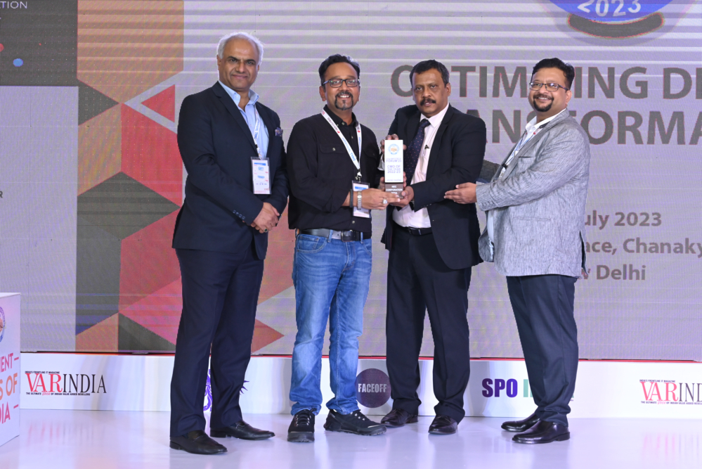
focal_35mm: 54
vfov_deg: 25.1
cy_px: 234
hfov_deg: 36.9
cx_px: 351
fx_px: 1053
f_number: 5.6
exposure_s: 1/200
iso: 2000
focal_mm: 54
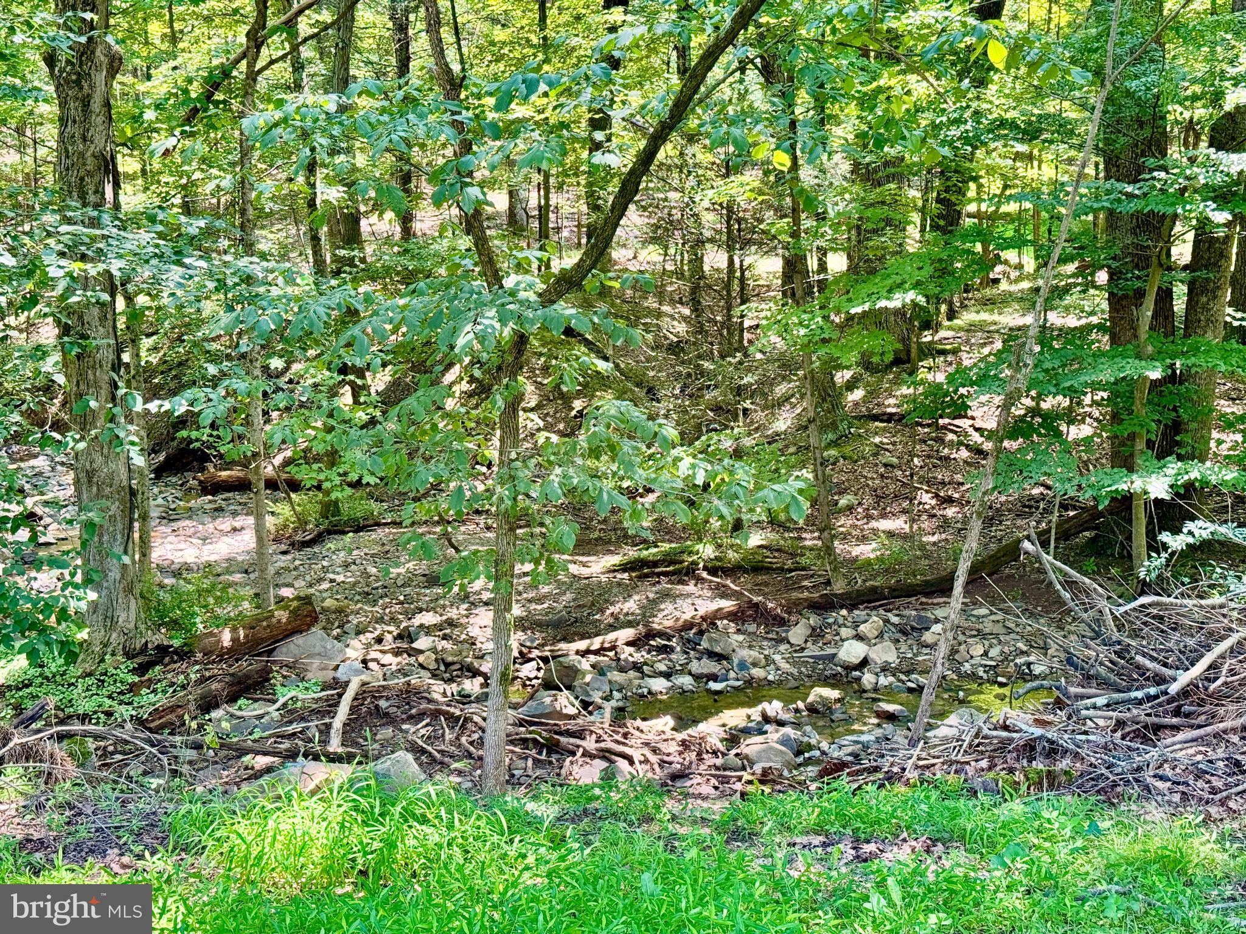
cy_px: 467
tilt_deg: -8.1
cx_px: 623
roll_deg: +1.6
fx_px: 1728
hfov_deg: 39.7
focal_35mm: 48
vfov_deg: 30.3
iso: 80
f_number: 1.78
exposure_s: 1/121
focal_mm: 6.76
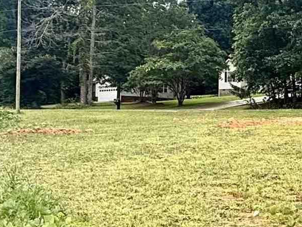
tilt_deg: +3.8
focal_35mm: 72
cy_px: 103
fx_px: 628
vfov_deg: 20.4
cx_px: 351
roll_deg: -0.2
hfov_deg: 24.7
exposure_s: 1/658
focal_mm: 2.22
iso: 64
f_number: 2.2
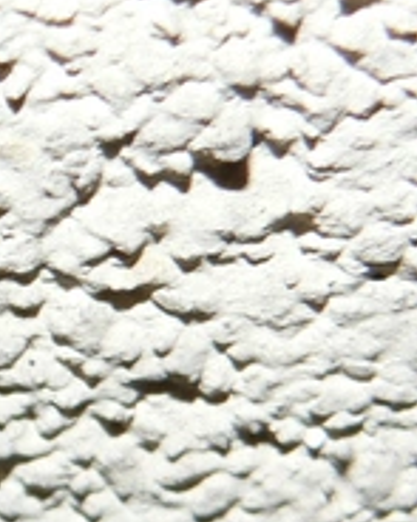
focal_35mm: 248
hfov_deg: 6.1
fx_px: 3829
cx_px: -443
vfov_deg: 7.8
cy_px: 397
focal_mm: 12.1
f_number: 4
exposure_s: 1/60
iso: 100
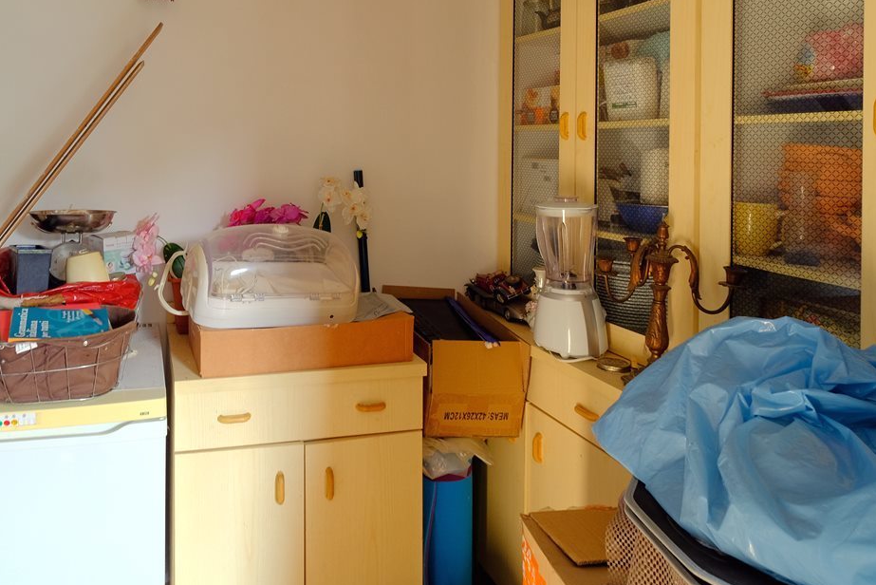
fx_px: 633
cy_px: 154
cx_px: 289
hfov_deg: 67.4
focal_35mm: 26
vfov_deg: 47.9
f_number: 4
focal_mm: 10
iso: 400
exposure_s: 1/15
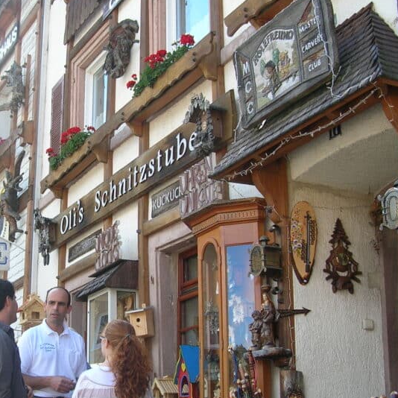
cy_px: 241
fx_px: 793
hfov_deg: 27.7
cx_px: 94
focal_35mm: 61
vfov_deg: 28.1
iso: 50
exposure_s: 1/170
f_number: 2.7
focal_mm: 6
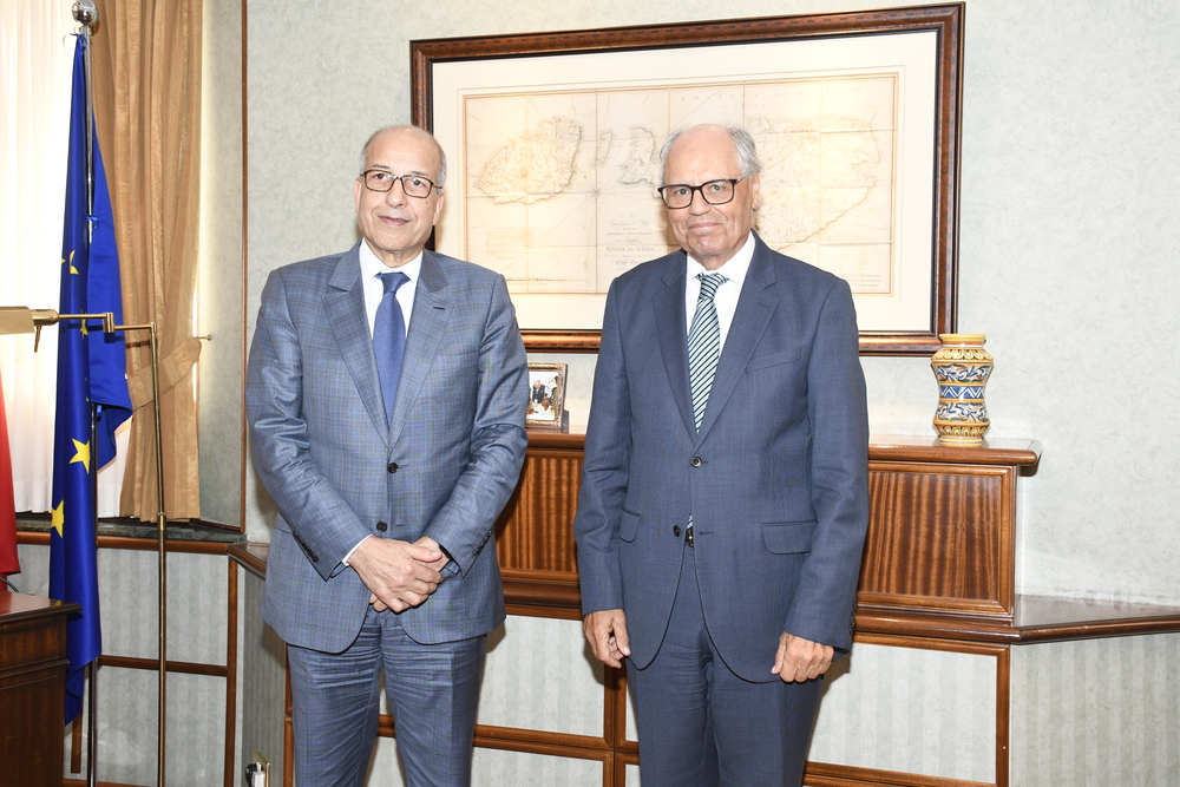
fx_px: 1311
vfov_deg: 33.4
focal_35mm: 40
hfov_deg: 48.5
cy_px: 394
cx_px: 590
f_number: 8
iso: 1250
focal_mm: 27
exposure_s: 1/60
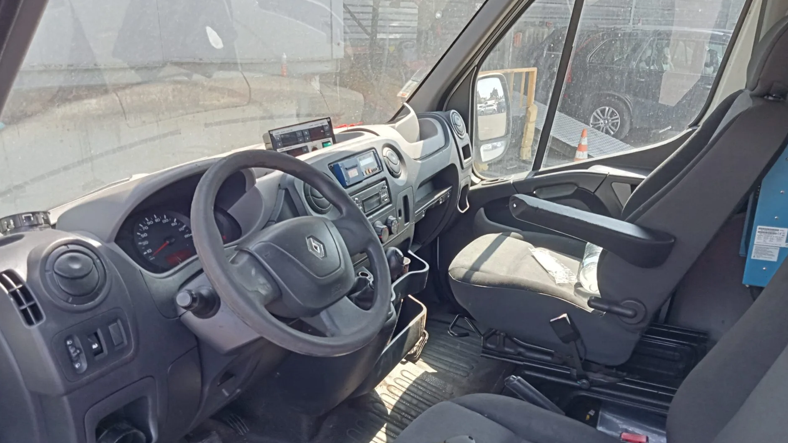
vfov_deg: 37.7
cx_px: 389
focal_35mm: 31
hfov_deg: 62.6
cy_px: 253
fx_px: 648
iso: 105
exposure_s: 1/100
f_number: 2.2
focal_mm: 3.46
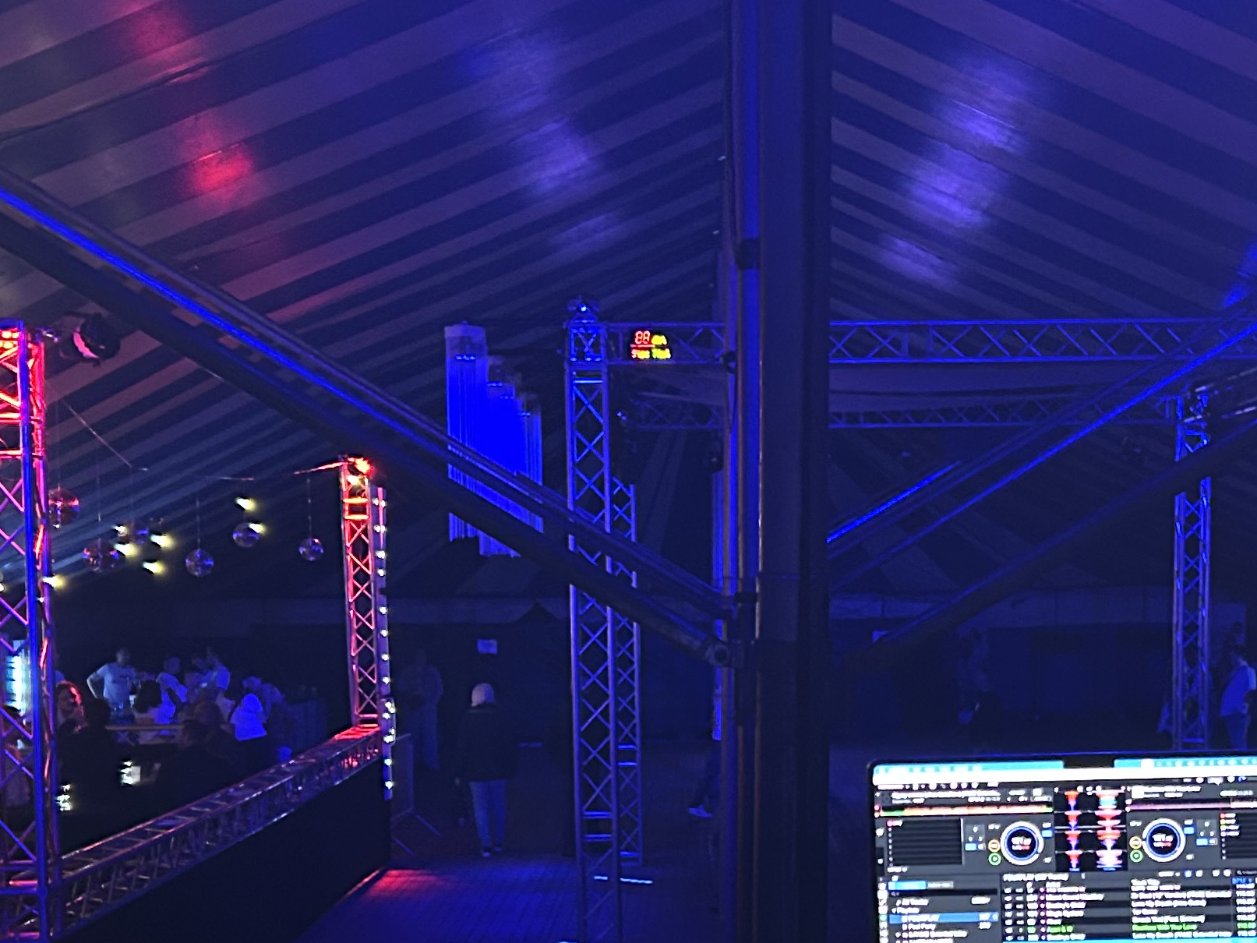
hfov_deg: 29.7
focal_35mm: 65
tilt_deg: -3.6
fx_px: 2361
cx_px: 793
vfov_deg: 22.3
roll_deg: +1.0
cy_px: 765
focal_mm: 5.7
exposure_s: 1/36
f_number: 1.5
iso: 640
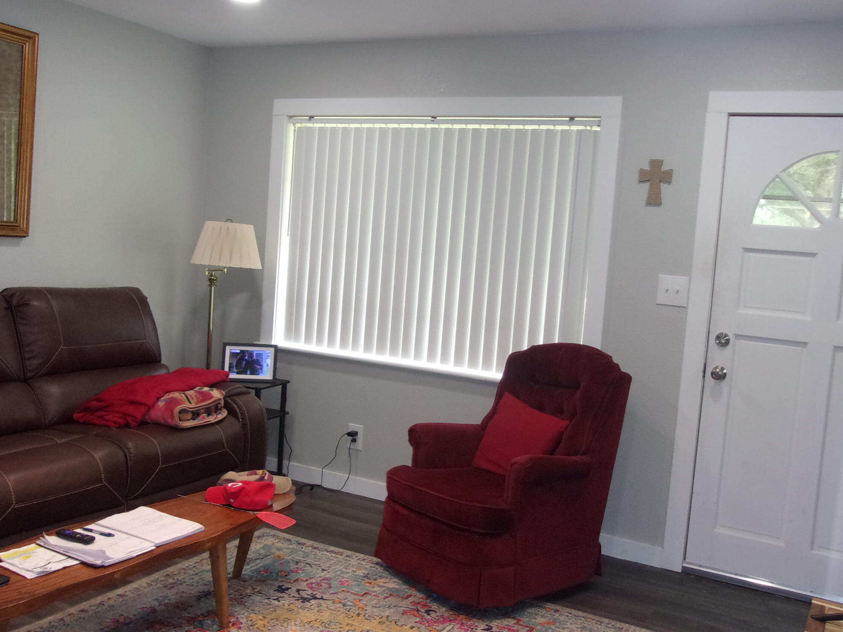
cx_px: 443
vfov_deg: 39.7
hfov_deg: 51.3
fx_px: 877
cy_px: 303
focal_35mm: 36
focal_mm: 4.9
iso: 160
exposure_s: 1/34
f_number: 3
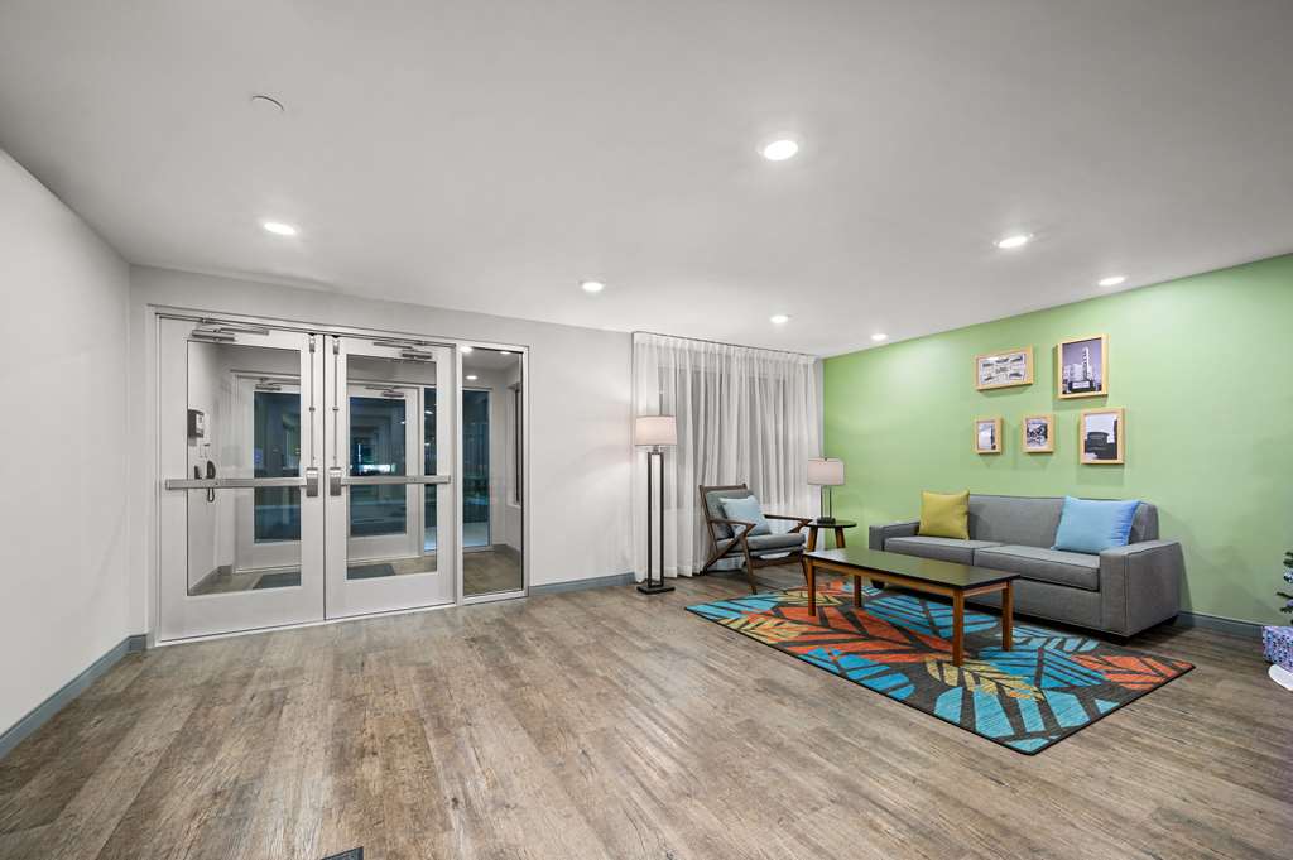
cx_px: 646
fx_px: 502
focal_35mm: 14
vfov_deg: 81.1
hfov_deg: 104.3
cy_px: 430
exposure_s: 1/2
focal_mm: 14
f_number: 8
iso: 320
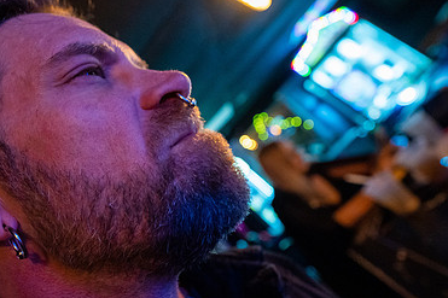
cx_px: 152
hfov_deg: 74.0
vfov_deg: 55.1
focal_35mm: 23
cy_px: 151
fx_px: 286
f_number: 2.8
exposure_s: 1/125
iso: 3200
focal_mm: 14.7
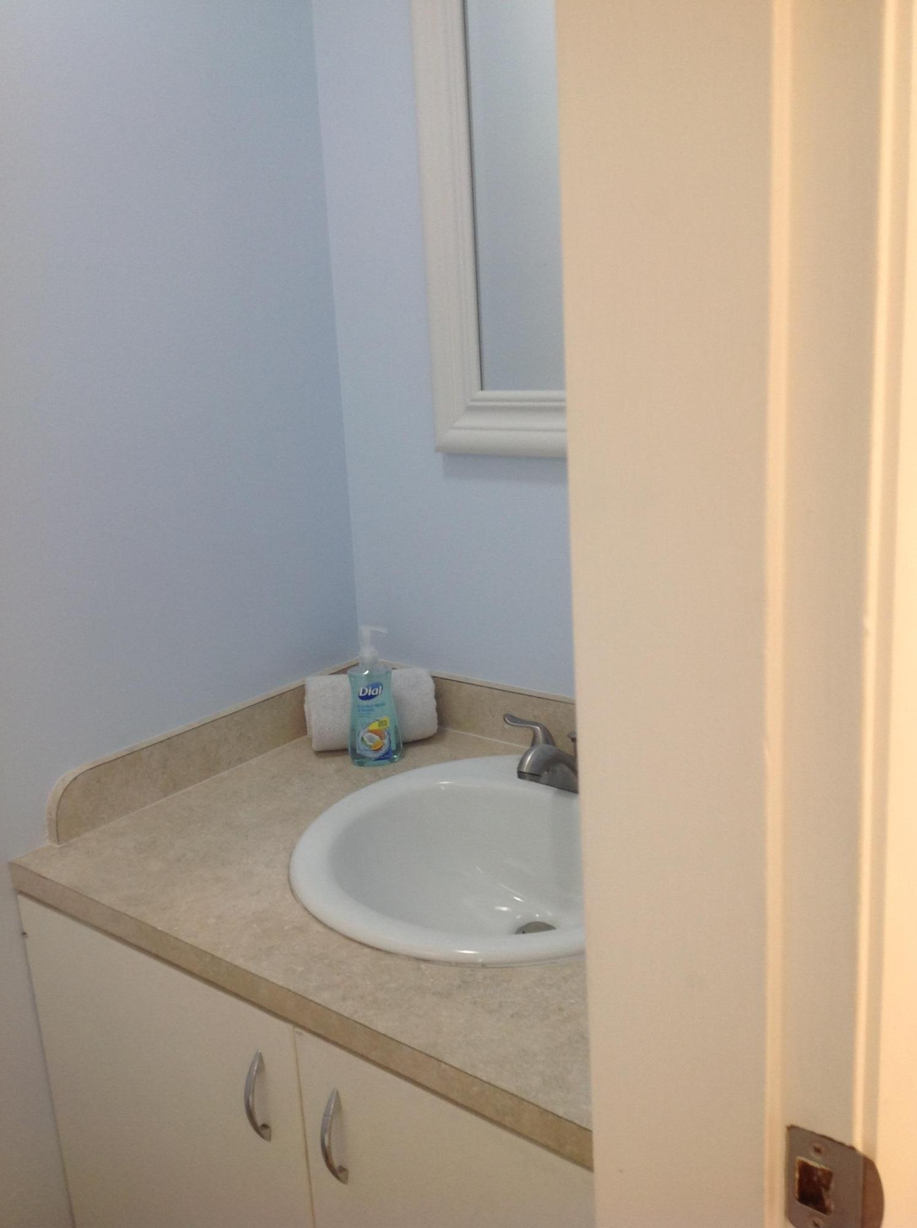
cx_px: 458
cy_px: 614
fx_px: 1240
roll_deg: +4.4
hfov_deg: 40.6
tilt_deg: -14.2
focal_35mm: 35
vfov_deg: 52.7
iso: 50
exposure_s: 1/30
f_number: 2.4
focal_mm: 4.28
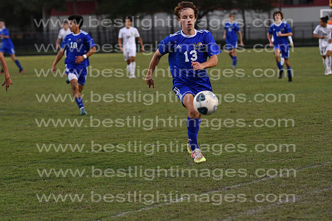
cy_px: 110
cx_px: 166
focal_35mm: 158
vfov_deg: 8.7
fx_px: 1453
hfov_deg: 13.0
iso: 3200
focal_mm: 105
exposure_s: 1/800
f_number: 3.2
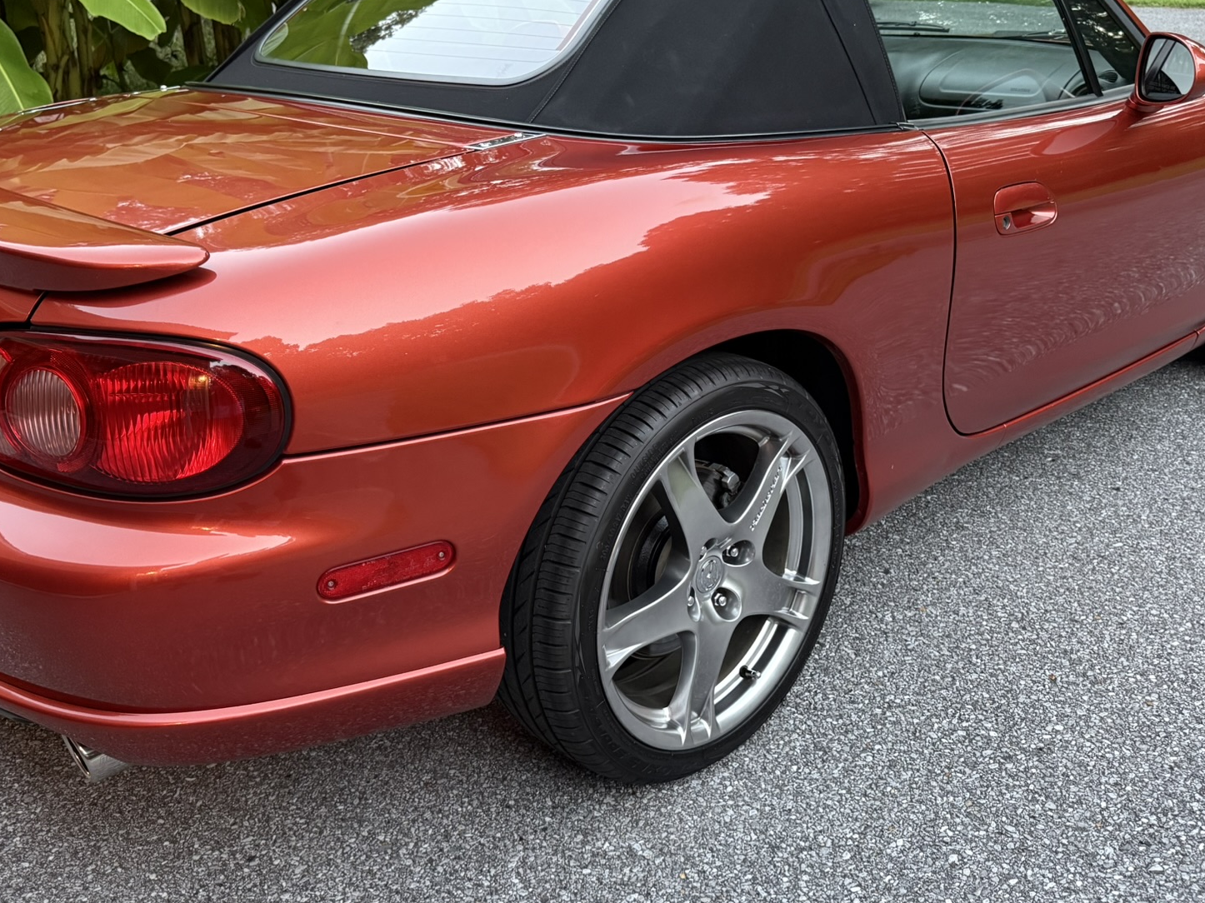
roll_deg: +3.8
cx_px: 568
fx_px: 1183
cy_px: 406
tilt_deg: -22.0
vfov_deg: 41.7
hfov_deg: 53.9
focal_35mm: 34
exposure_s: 1/60
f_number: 1.78
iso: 500
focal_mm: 6.76
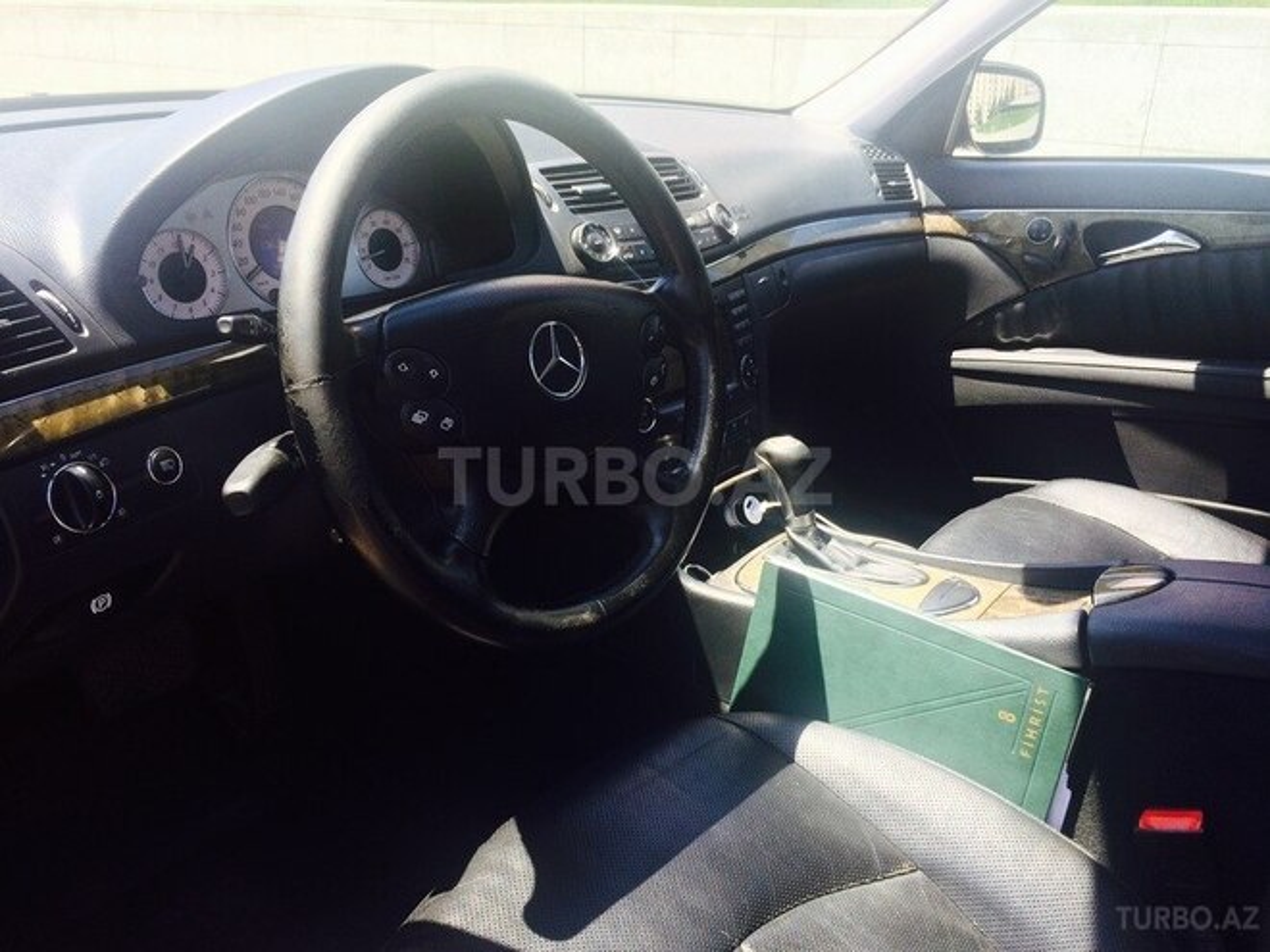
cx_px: 635
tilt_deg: -23.7
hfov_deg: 61.7
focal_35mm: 29
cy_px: 476
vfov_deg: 48.2
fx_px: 1064
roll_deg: -2.8
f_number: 2.2
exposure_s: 1/230
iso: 32
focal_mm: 4.15
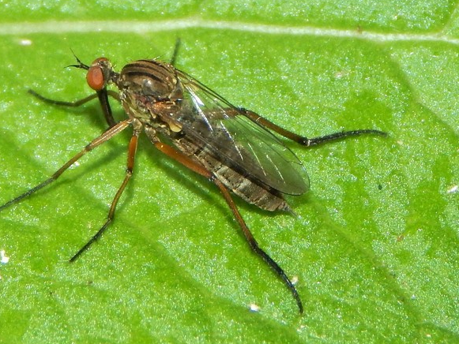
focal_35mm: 267
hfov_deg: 7.4
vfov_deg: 5.6
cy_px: 155
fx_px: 3541
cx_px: 178
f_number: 10.5
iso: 200
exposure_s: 1/30
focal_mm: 32.8
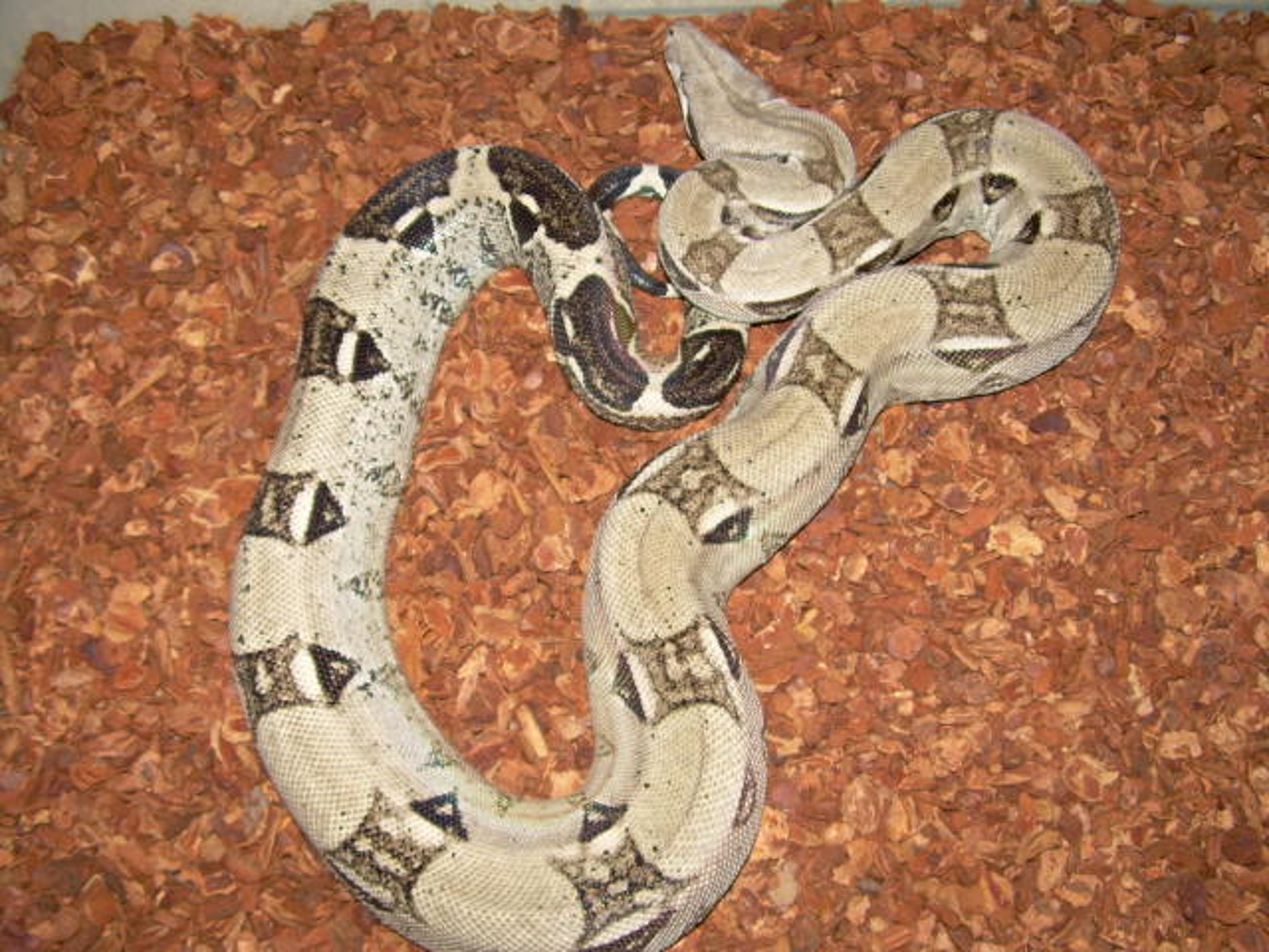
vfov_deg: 37.7
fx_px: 1393
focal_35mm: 38
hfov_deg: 49.0
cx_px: 634
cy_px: 476
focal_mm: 6.3
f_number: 2.8
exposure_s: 1/60
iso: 50
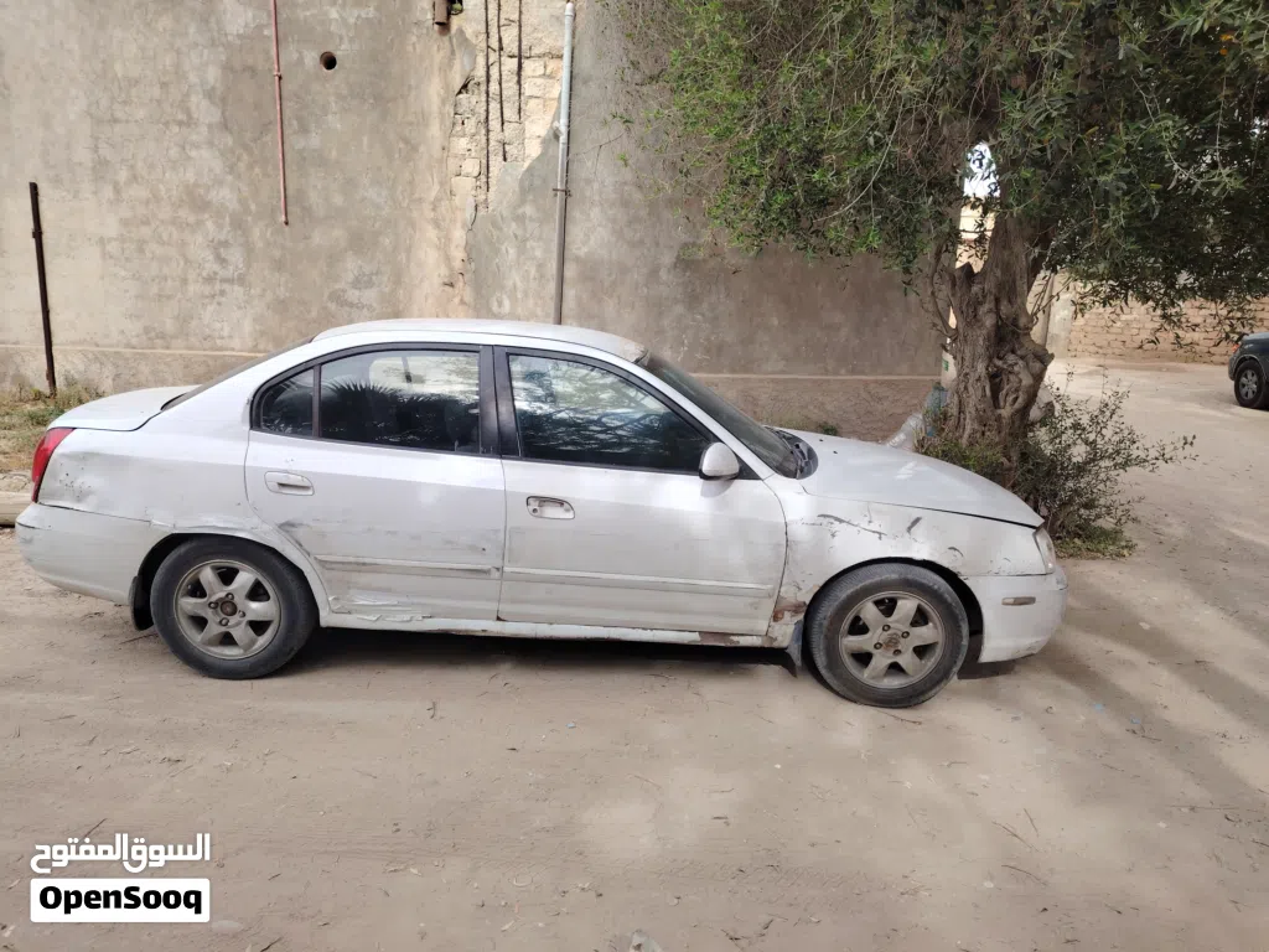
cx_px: 634
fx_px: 880
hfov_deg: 71.6
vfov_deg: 56.8
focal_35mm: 24
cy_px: 476
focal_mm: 5.25
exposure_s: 1/900
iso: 388
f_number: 1.75
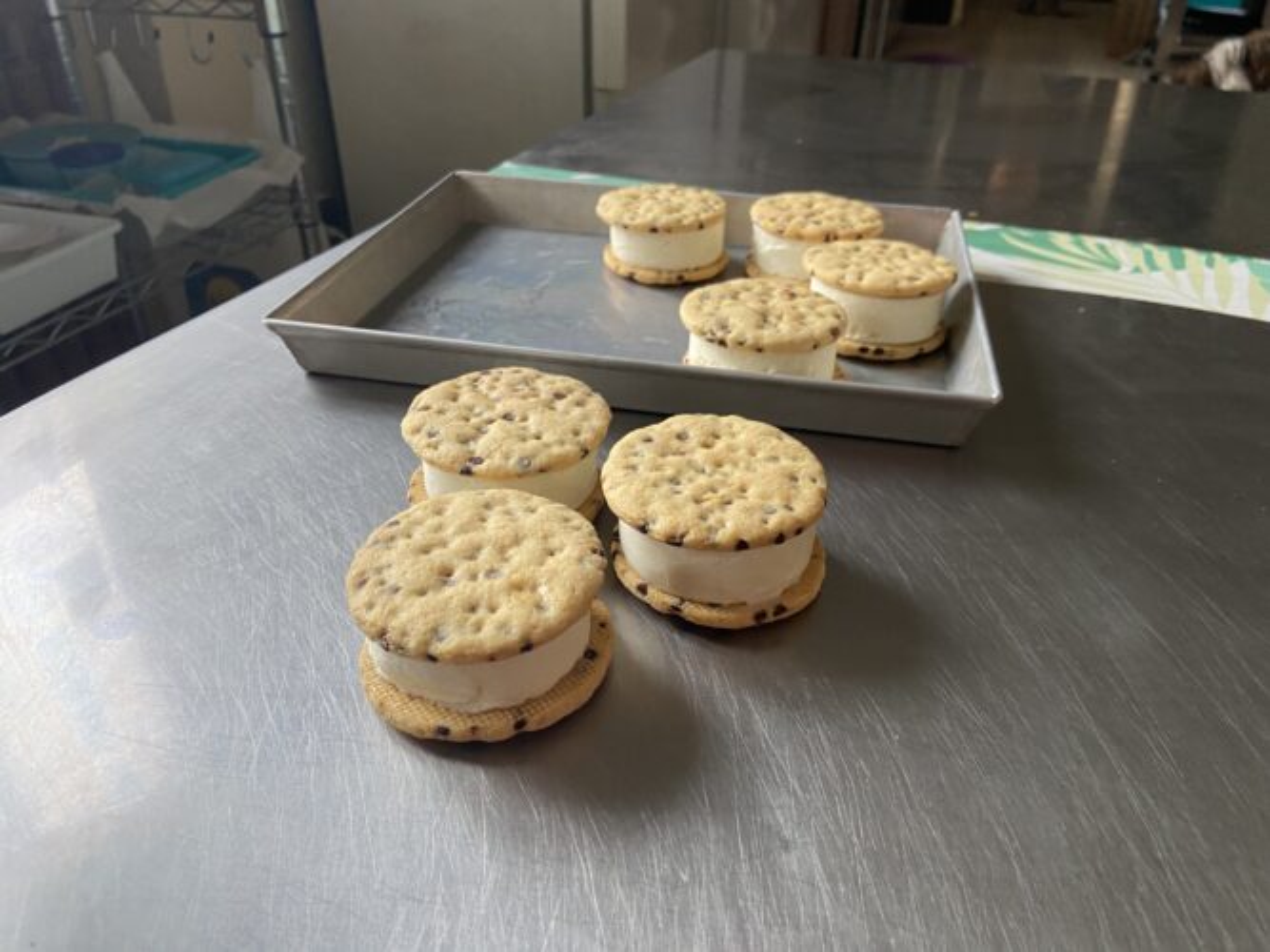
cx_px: 635
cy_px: 476
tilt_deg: -33.1
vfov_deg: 53.0
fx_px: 954
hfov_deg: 67.3
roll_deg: -0.3
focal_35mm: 26
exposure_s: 1/50
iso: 100
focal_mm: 4.25
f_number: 1.8
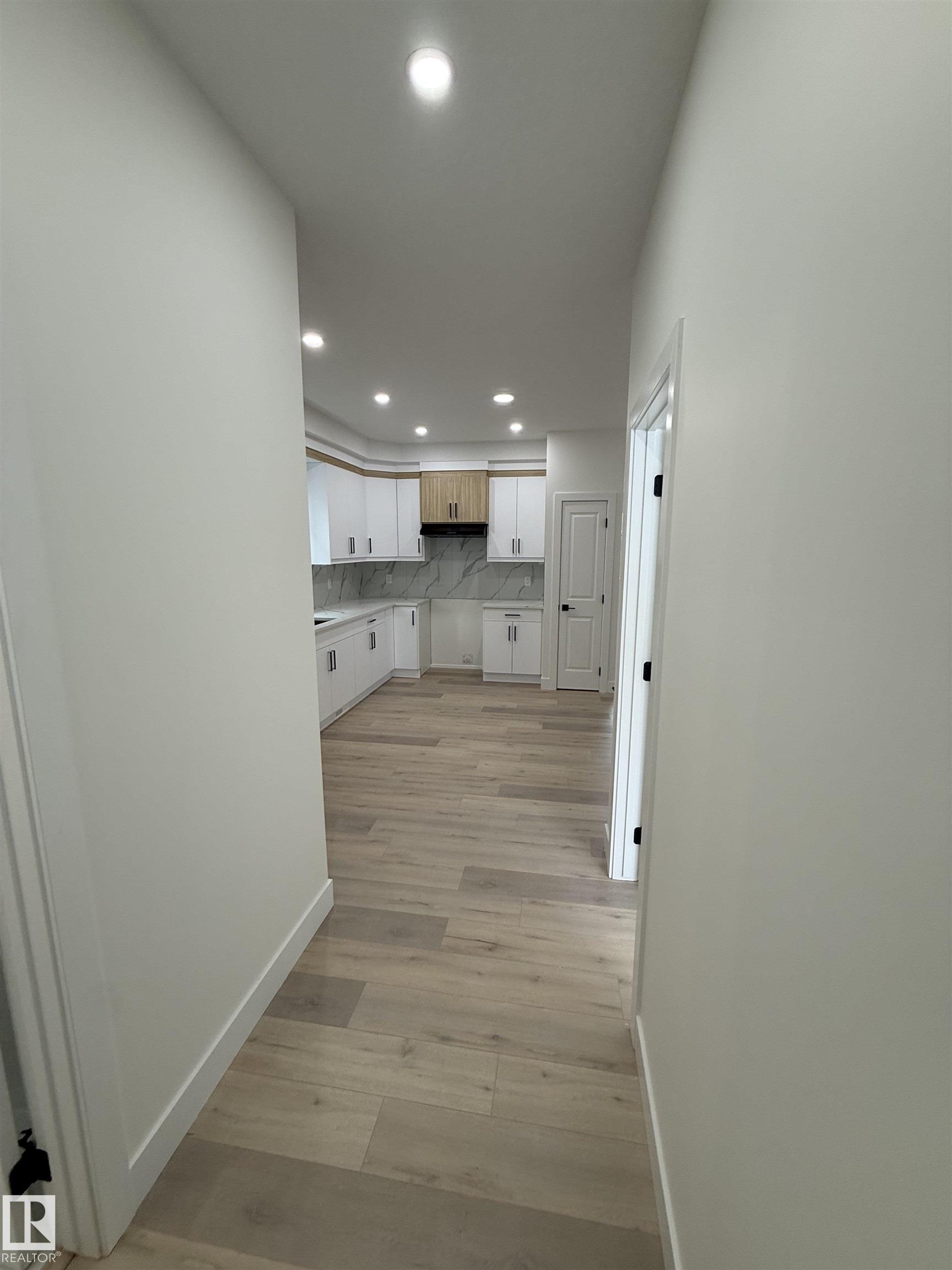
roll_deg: +1.2
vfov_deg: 102.1
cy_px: 635
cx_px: 476
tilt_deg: -7.7
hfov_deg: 85.7
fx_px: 513
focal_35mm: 14
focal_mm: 2.22
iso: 100
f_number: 2.2
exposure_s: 1/120
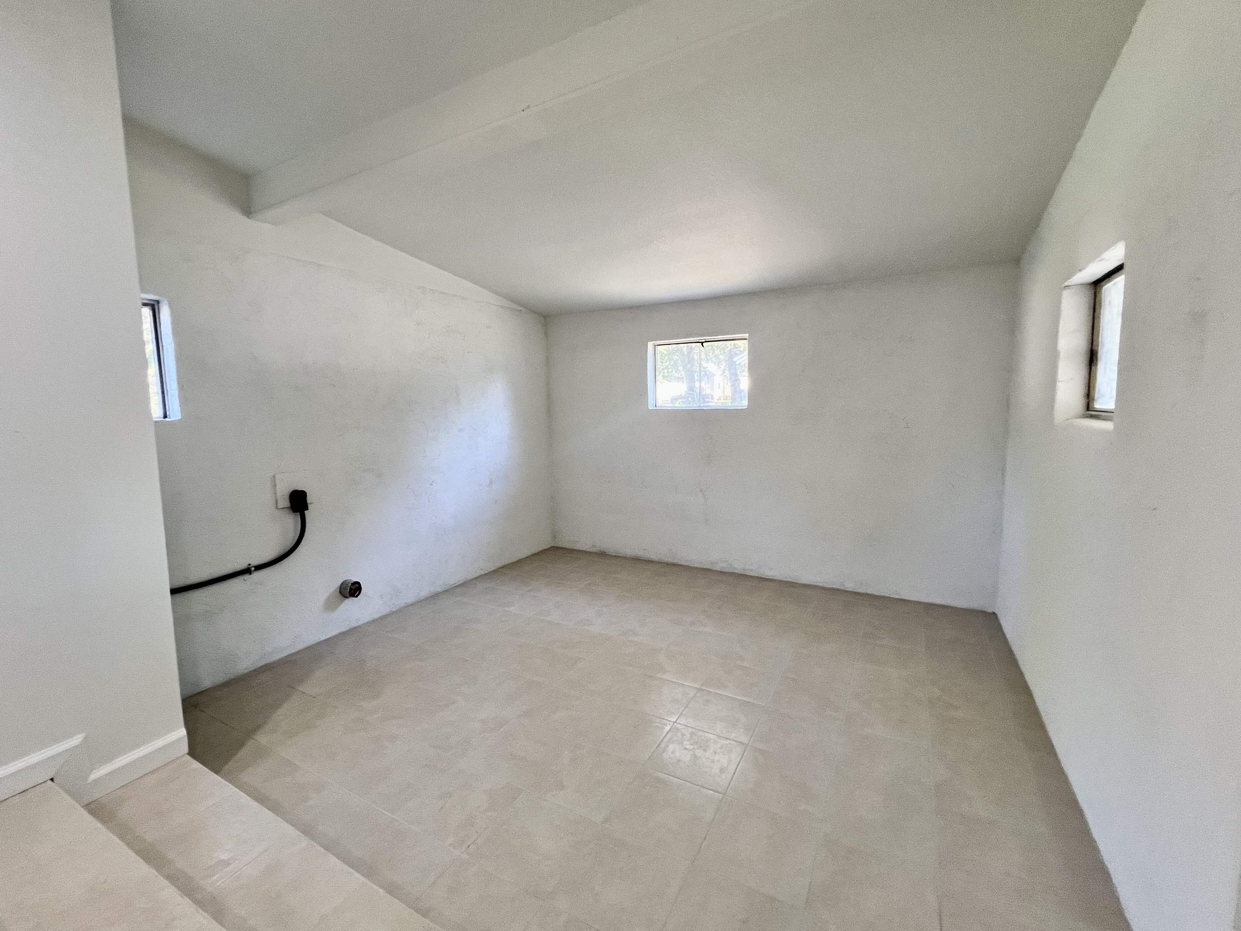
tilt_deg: -6.8
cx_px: 605
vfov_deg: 85.7
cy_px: 460
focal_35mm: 14
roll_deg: +1.5
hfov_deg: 102.1
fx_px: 502
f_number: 1.8
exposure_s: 1/120
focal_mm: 1.57
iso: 160
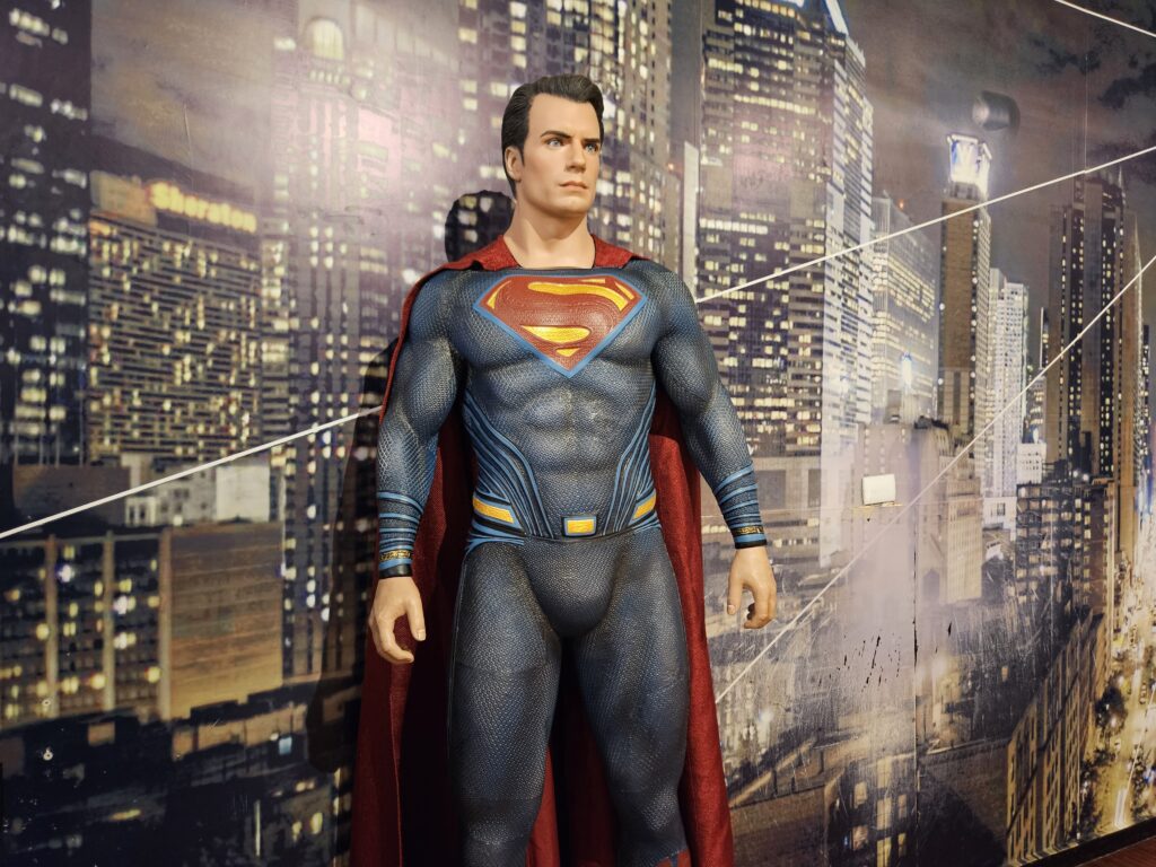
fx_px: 768
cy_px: 434
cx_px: 578
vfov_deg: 58.9
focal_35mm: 23
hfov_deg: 73.9
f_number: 1.8
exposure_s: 1/24
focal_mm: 5.4
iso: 640
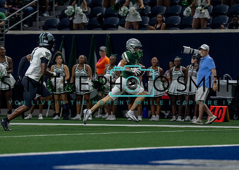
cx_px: 135
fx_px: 2339
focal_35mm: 345
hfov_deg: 5.8
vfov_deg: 4.2
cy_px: 91
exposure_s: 1/1000
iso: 1600
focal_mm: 200
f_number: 2.8
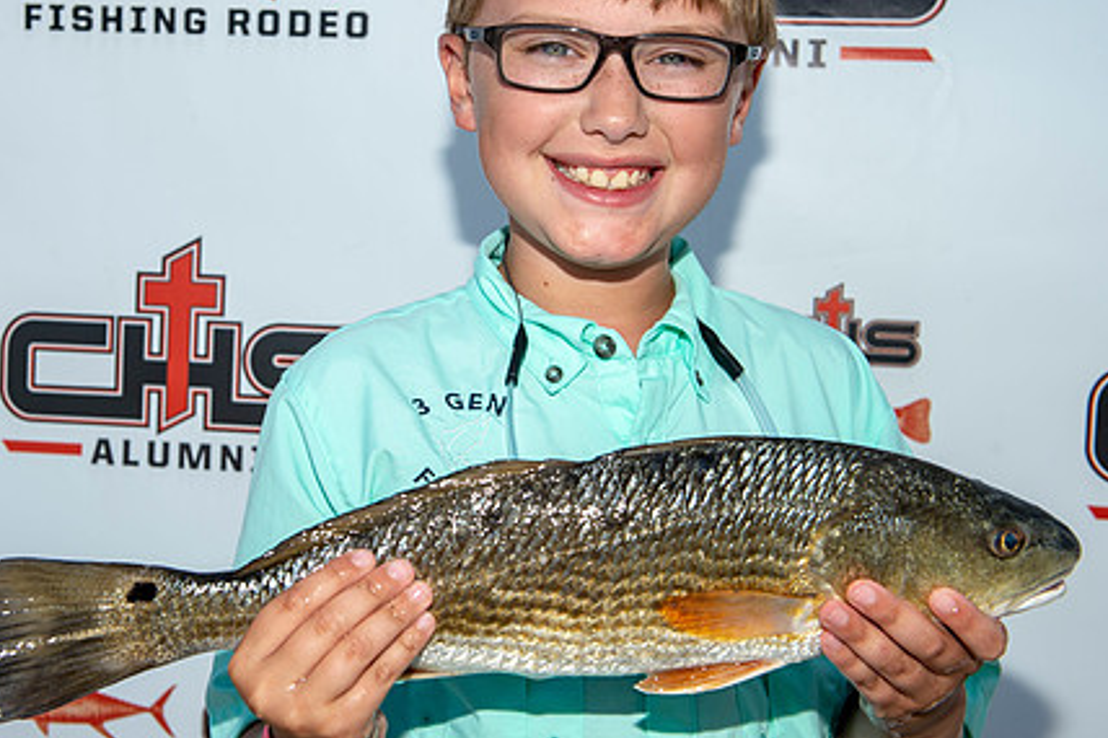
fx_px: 1877
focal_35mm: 61
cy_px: 264
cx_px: 440
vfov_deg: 22.2
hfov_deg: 32.8
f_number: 8
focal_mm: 45
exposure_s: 1/160
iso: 50
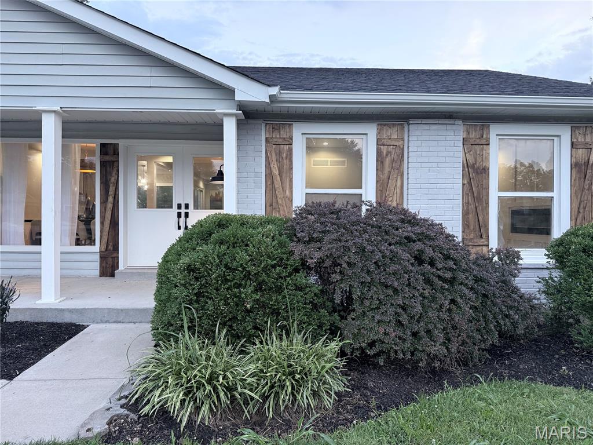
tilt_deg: +0.2
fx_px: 411
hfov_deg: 71.6
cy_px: 222
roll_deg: -0.8
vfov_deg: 56.8
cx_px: 296
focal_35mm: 24
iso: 200
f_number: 1.78
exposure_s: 1/120
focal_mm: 6.76
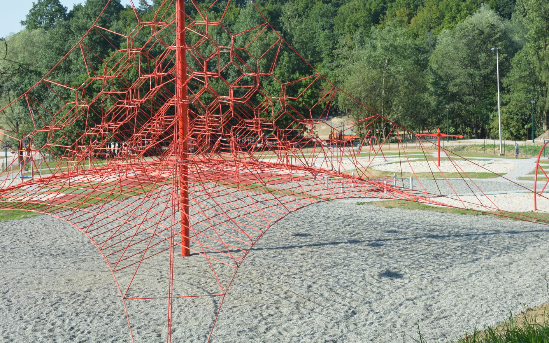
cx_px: 286
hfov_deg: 31.5
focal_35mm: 65
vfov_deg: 19.9
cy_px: 98
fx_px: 973
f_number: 8
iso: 200
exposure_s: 1/250
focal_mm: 30
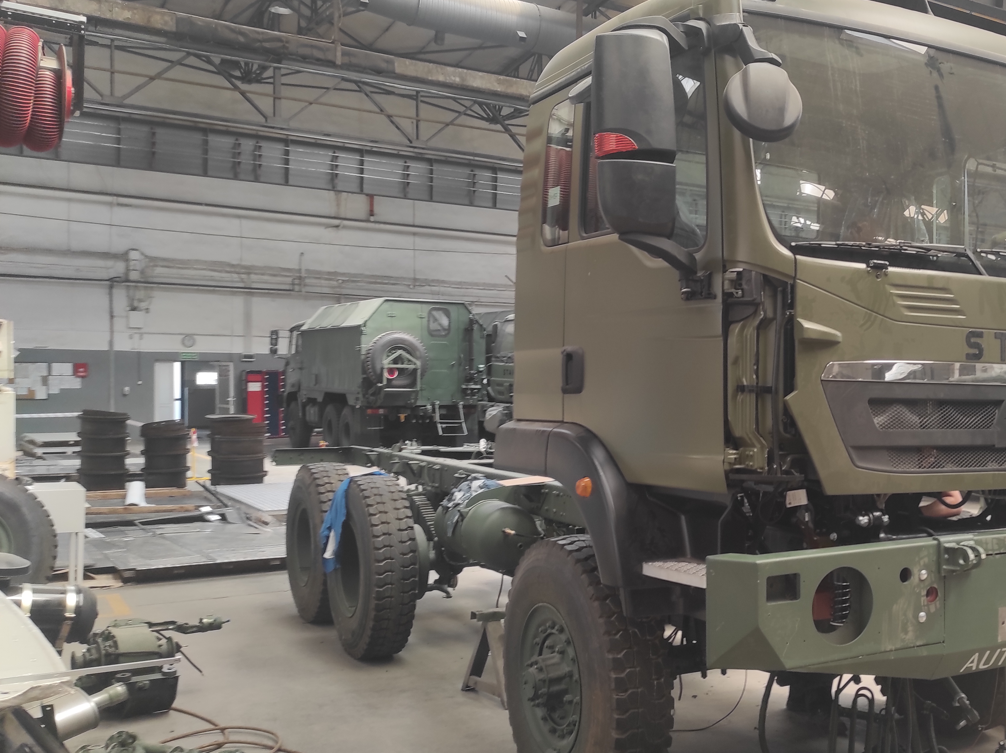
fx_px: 1103
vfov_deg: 37.7
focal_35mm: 38
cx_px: 763
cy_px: 396
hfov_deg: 47.1
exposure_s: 1/100
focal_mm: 5.43
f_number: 1.89
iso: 102
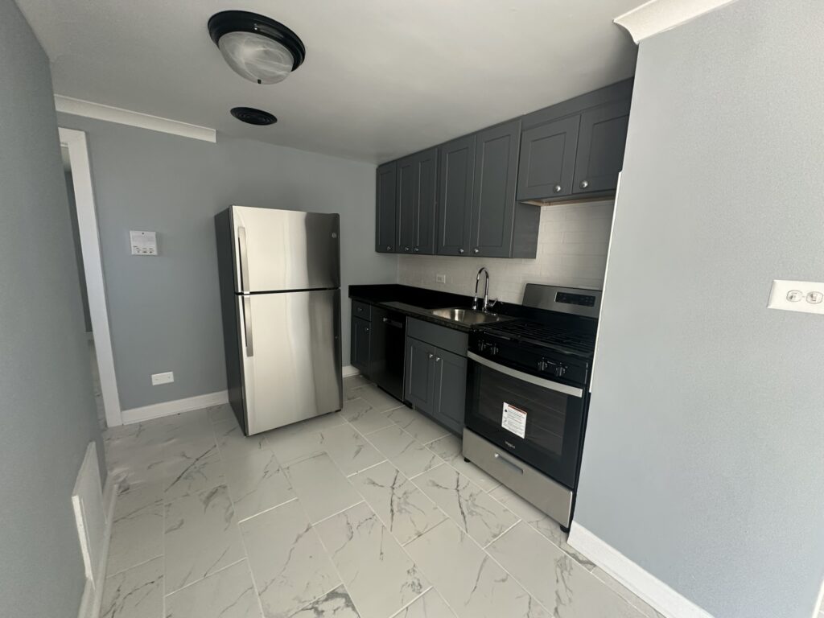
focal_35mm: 14
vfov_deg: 85.7
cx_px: 412
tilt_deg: -9.3
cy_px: 309
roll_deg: -1.8
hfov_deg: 102.1
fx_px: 333
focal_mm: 2.22
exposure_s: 1/99
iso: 250
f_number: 2.2
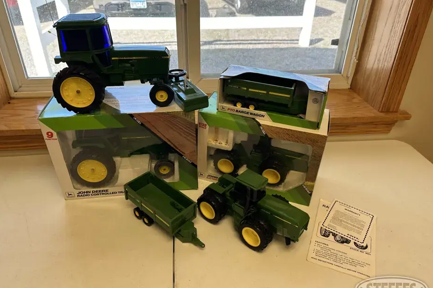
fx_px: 313
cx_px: 213
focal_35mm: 26
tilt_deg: -30.4
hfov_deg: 69.4
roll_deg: -2.0
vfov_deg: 49.5
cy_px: 139
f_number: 1.78
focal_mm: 6.86
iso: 80
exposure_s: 1/341
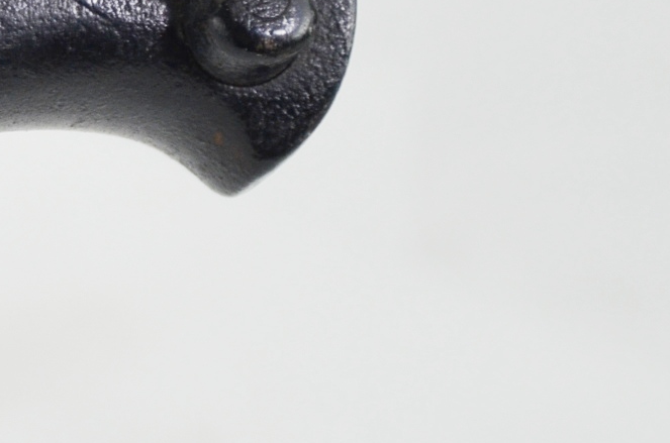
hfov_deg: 4.1
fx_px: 9323
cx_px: -428
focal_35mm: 502
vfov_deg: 2.7
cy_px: 19
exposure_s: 1/250
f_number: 5.6
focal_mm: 90
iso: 560
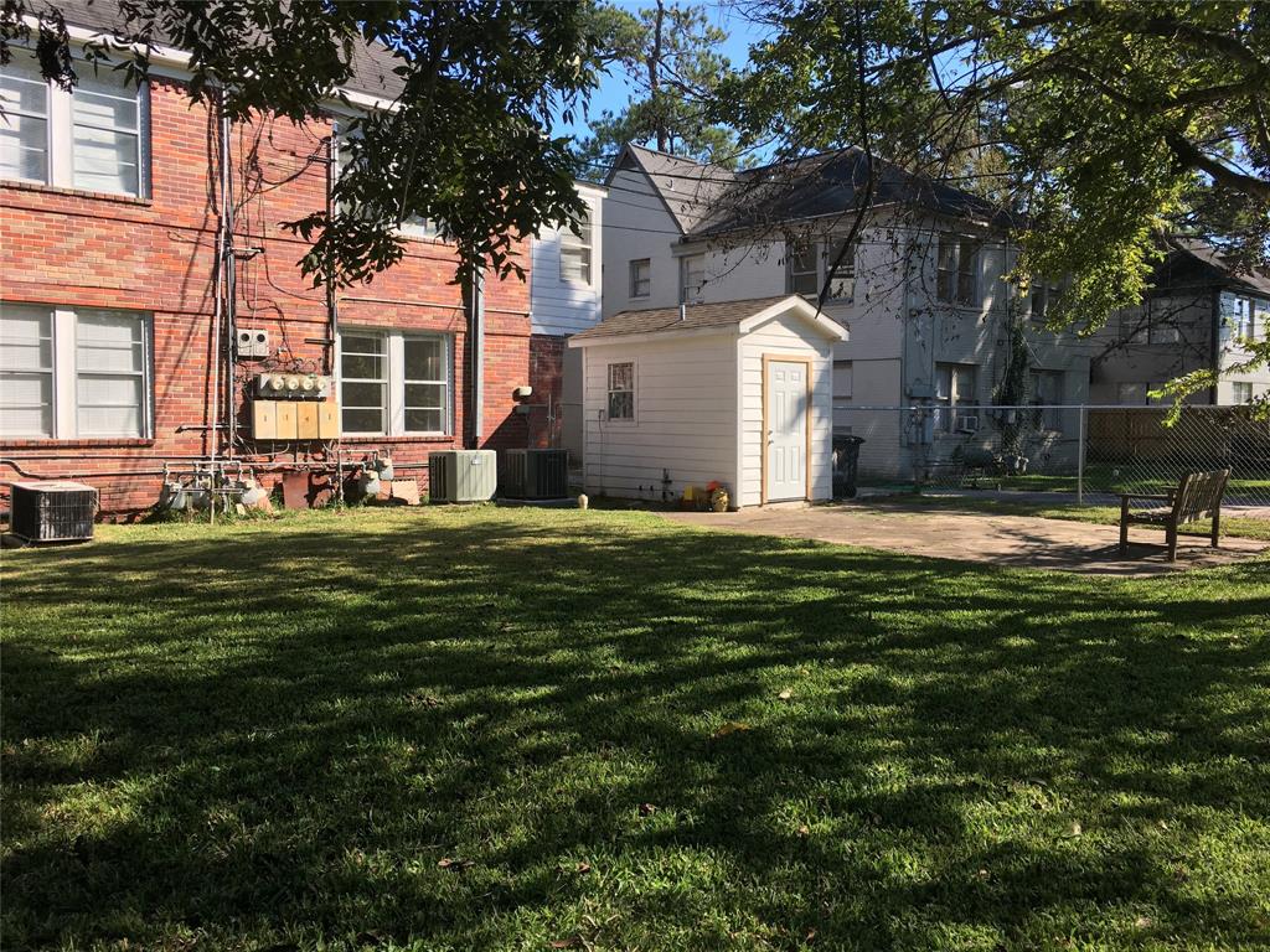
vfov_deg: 48.2
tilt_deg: -1.4
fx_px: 1064
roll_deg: -1.3
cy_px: 476
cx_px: 635
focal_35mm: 29
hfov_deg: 61.7
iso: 25
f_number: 2.2
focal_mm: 4.15
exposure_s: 1/680
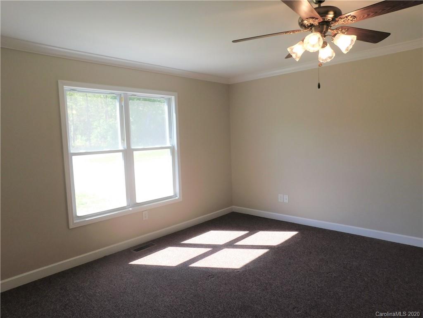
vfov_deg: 58.9
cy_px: 159
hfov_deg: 73.9
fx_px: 281
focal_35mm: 23
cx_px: 212
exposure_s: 1/160
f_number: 3
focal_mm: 4
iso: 125
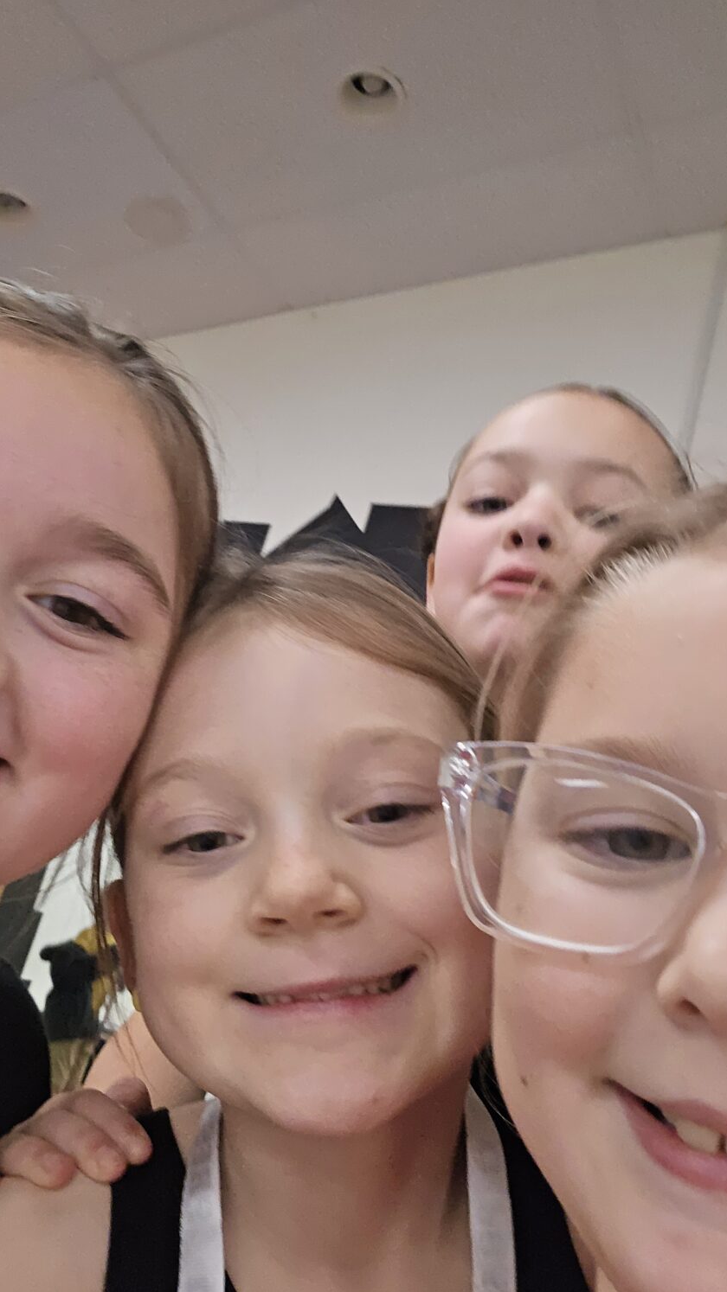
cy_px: 663
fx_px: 960
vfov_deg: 67.9
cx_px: 304
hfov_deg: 41.4
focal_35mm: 28
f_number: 2.2
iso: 320
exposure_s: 1/120
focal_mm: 3.3
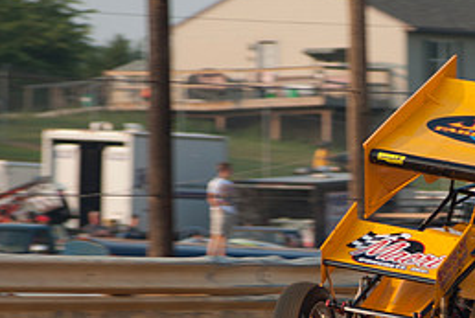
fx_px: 8908
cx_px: 473
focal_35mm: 674
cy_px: 287
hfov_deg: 3.1
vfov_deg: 2.0
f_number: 4
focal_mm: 200
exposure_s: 1/400
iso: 100
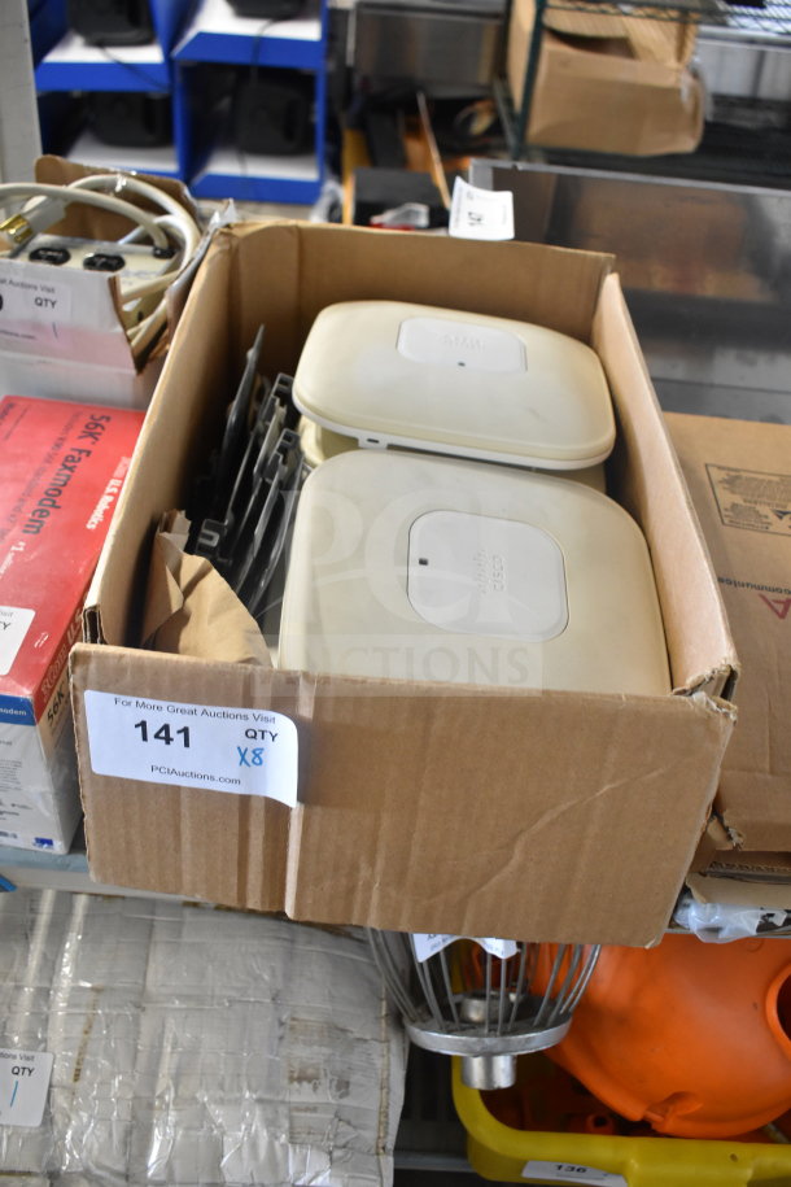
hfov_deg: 40.0
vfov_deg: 57.2
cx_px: 396
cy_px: 594
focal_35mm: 33
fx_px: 1088
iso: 1800
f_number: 3.8
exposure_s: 1/30
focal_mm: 22
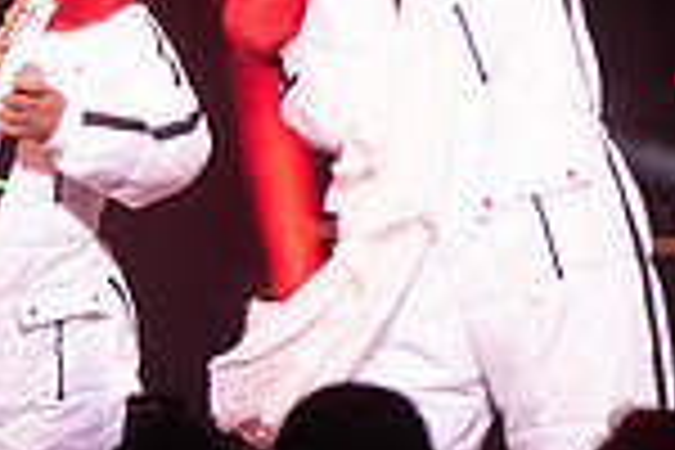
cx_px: -360
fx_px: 14474
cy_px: 74
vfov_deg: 1.8
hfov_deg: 2.7
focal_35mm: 772
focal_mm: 200
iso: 3200
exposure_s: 1/500
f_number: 3.5
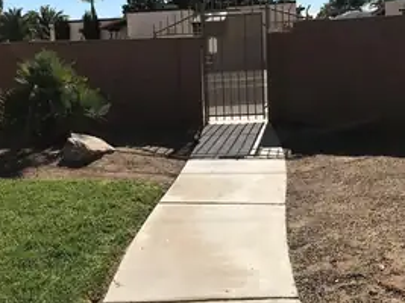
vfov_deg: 34.0
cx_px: 181
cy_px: 97
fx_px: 491
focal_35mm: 42
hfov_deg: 44.7
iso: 20
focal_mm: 3.99
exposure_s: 1/3546
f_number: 1.8
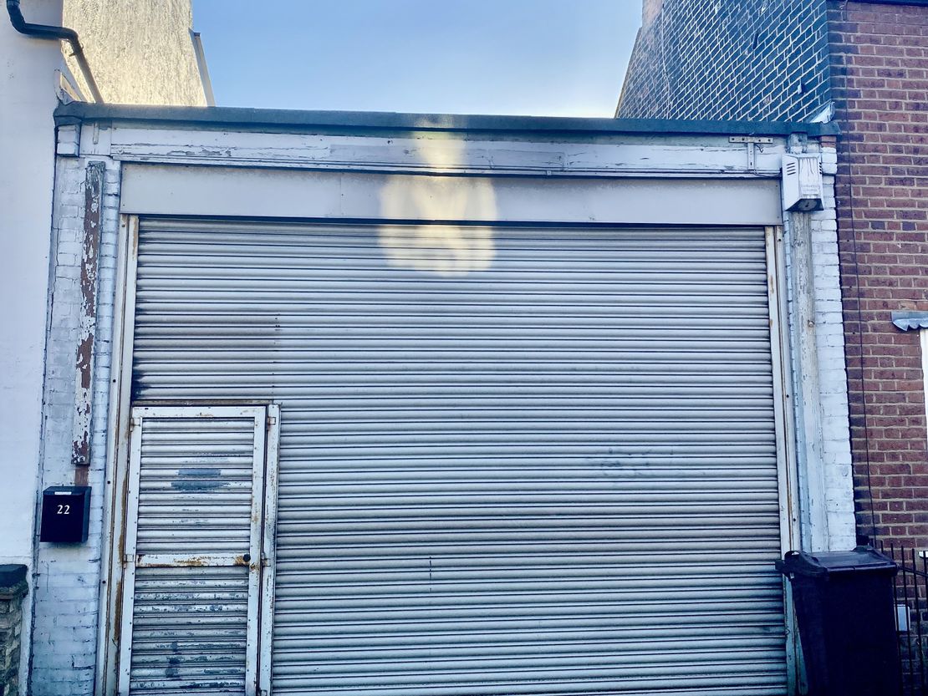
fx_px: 697
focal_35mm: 26
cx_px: 464
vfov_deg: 53.1
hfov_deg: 67.3
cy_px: 348
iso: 32
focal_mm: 4.25
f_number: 1.8
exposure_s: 1/1653
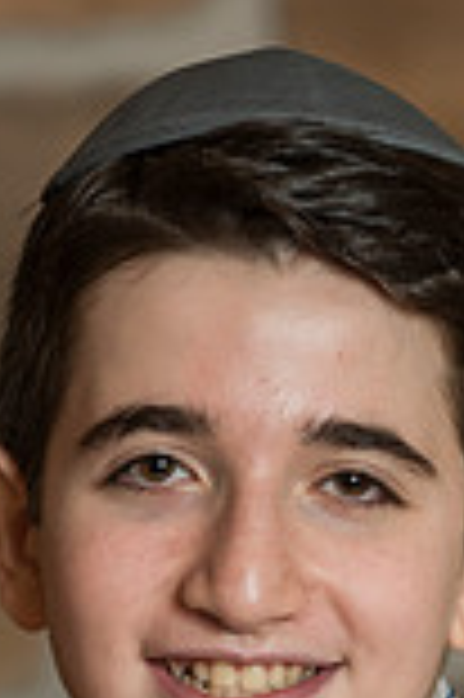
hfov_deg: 3.5
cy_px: 860
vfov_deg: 5.2
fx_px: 7614
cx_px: 207
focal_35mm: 393
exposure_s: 1/200
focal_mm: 135
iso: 800
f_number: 4
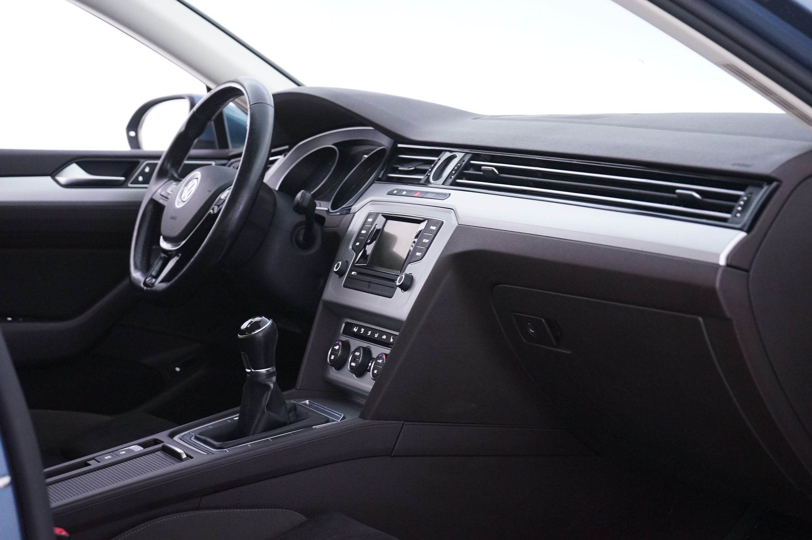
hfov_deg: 28.9
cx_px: 406
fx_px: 1577
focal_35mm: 70
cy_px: 270
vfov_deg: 19.4
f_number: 6.3
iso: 4000
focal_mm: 70
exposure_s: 1/13
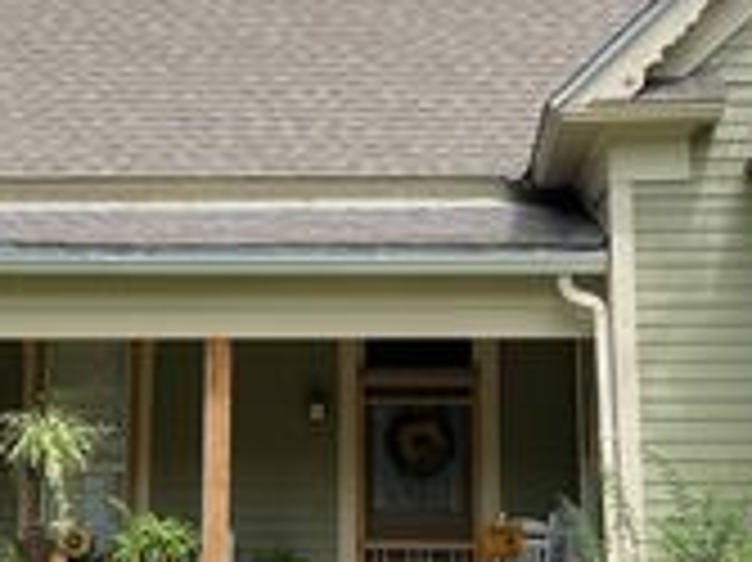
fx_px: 1693
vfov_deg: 18.9
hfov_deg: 25.0
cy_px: 241
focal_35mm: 78
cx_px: 356
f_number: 1.8
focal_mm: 4.25
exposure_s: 1/1025
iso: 32
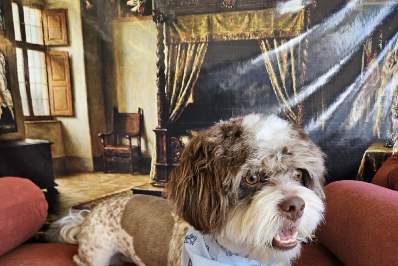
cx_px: 199
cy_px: 227
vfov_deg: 38.9
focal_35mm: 32
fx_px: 354
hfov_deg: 58.7
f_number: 1.8
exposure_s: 1/120
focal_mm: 5.4
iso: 100
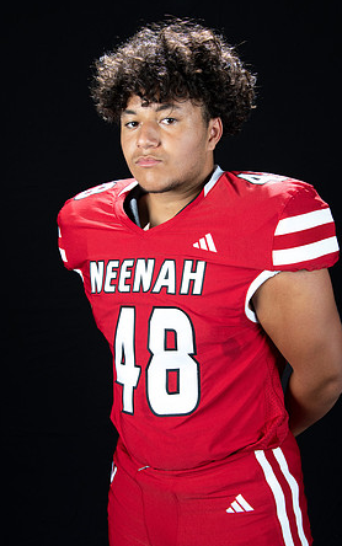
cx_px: 164
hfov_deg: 20.3
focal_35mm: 64
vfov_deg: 32.0
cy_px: 271
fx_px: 953
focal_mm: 62
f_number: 9
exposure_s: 1/160
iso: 320
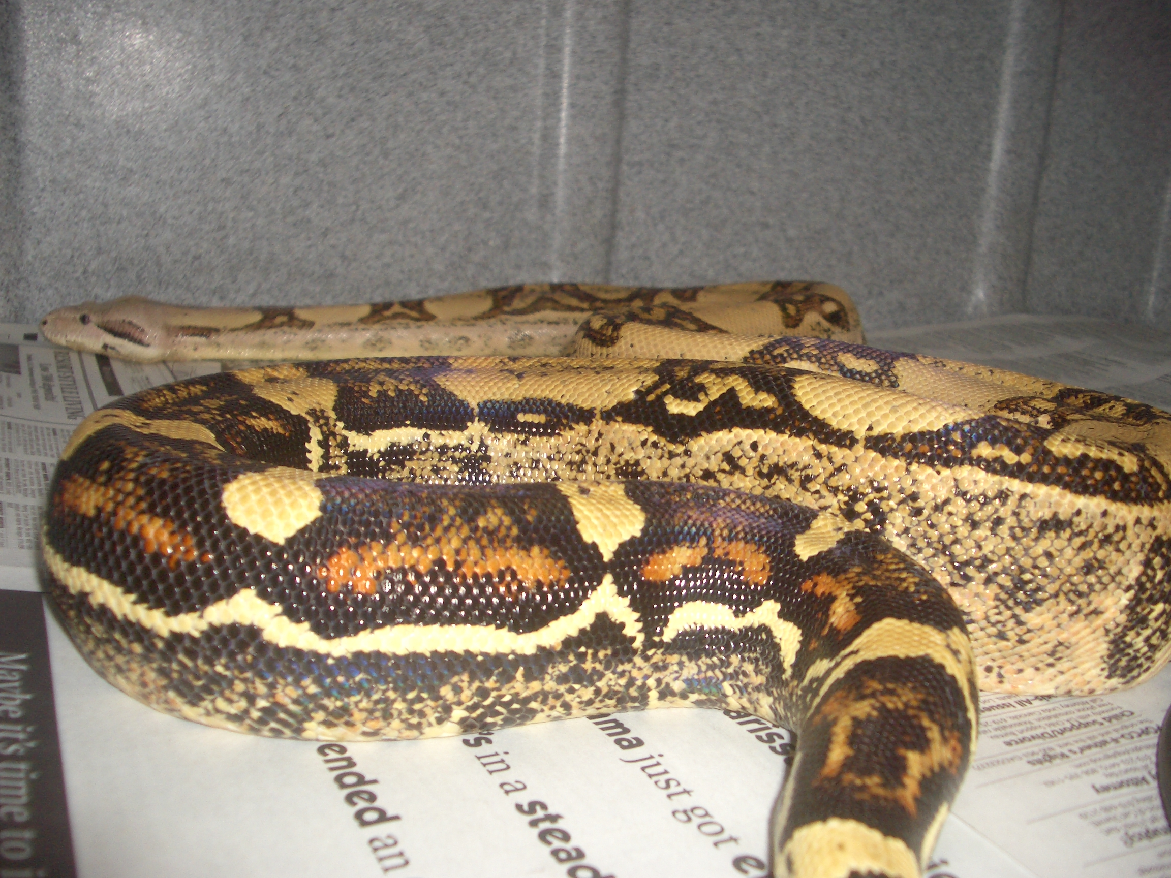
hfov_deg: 52.6
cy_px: 439
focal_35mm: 35
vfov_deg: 40.7
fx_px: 1184
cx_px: 586
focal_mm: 5.8
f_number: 2.6
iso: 100
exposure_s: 1/60
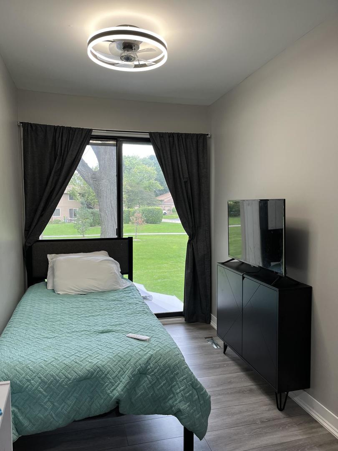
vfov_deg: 67.3
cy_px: 226
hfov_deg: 53.1
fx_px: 338
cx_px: 169
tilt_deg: -4.7
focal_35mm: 26
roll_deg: +0.0
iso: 80
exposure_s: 1/120
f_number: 1.6
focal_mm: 5.1
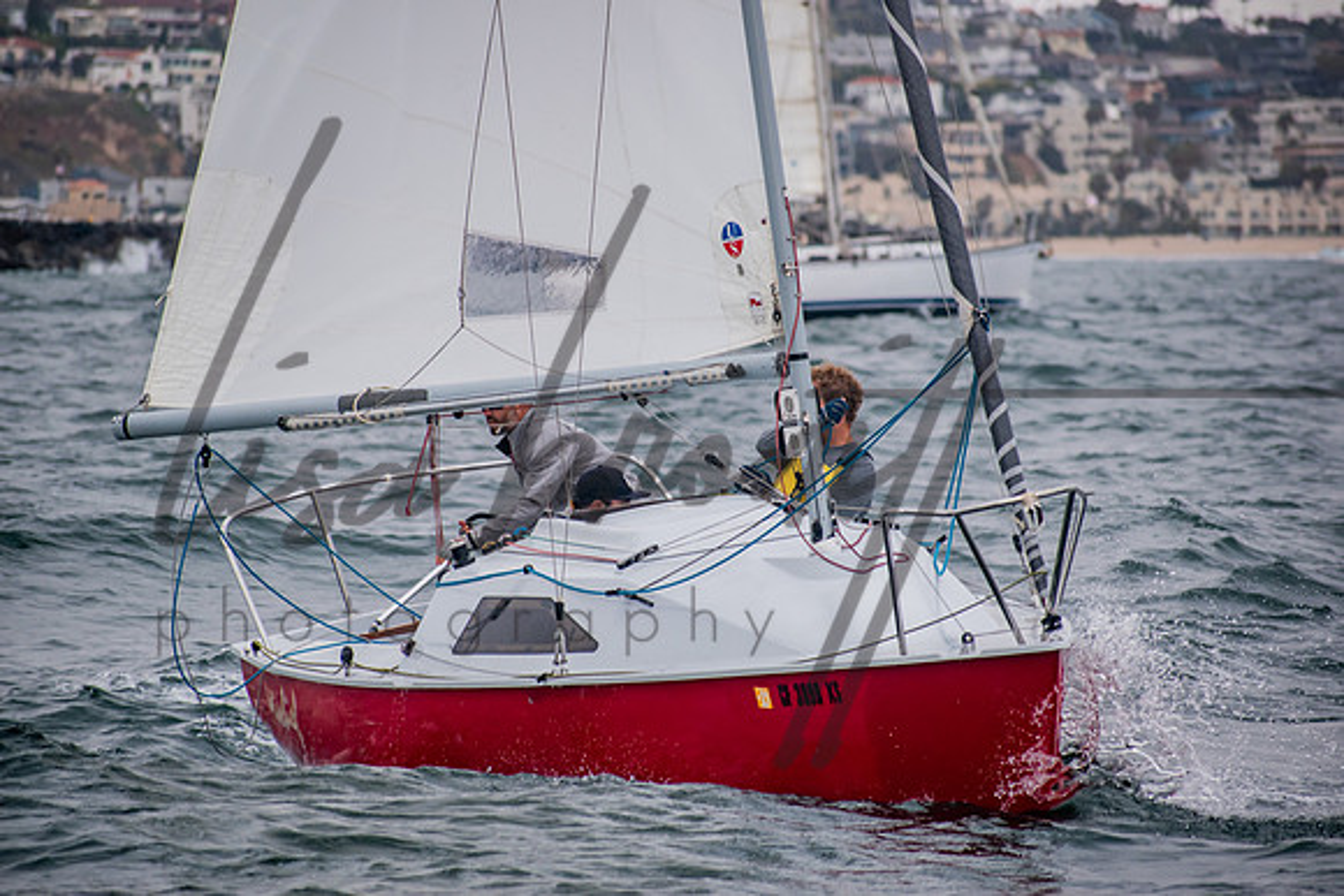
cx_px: 672
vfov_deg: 4.7
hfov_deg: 7.0
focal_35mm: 292
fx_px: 10922
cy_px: 448
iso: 400
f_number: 5.6
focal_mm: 195
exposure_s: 1/500
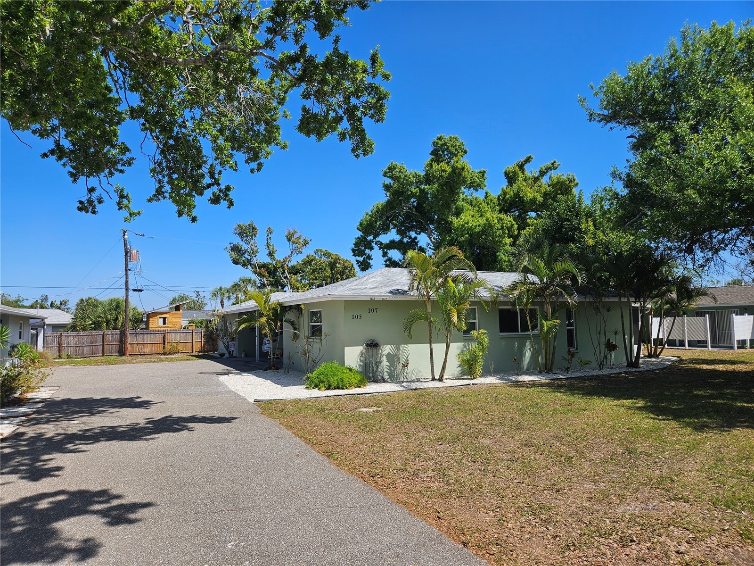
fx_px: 501
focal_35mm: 23
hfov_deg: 73.9
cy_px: 283
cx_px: 377
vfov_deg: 58.9
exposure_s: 1/2116
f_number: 1.8
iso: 25
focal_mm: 5.4
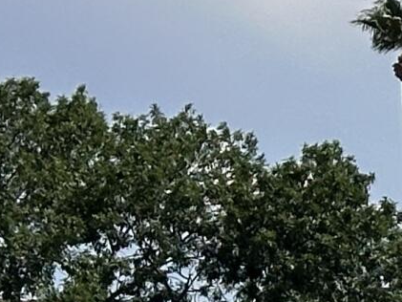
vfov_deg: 4.3
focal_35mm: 342
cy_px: 546
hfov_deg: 5.4
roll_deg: +0.5
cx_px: 1269
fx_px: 3973
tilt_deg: +0.1
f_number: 1.78
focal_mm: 6.86
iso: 64
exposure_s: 1/7092
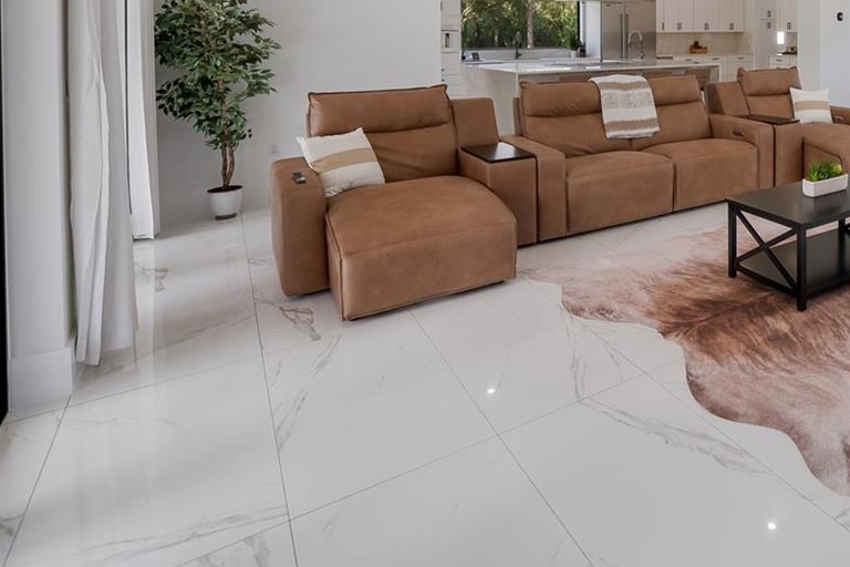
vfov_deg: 45.7
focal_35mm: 25
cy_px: 43
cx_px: 742
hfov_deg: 61.9
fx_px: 590
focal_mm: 12
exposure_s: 1/125
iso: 640
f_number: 4
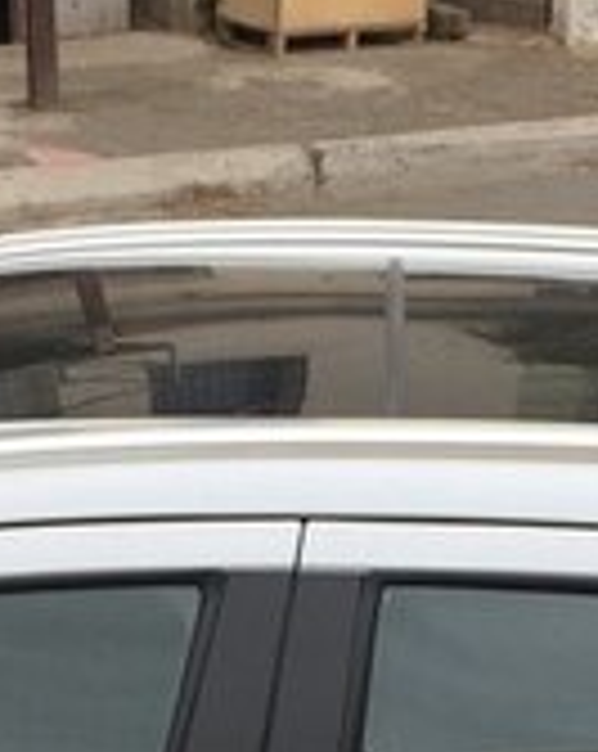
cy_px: 943
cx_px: 382
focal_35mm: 112
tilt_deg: -26.6
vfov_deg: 16.4
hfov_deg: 13.7
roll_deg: -2.4
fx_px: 2485
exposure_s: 1/719
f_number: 2.2
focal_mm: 4.15
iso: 32
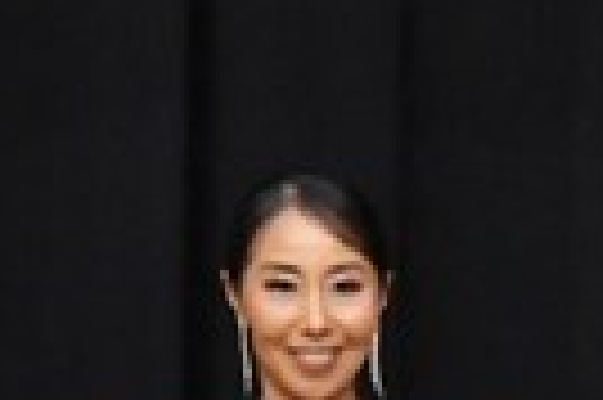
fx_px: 19573
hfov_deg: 1.8
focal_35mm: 1170
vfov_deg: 1.2
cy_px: 1101
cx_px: 970
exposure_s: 1/400
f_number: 5.6
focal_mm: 135
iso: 8000
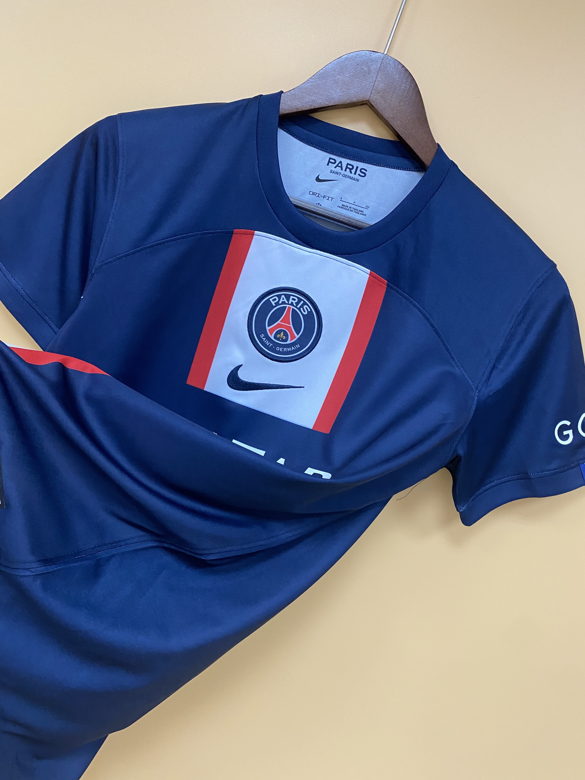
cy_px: 390
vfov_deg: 67.3
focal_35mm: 26
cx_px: 292
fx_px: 586
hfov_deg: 53.1
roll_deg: -15.3
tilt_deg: -4.3
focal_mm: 4.25
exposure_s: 1/50
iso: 250
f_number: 1.8
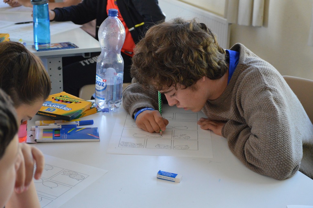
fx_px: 599
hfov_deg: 29.3
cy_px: 104
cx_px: 156
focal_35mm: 69
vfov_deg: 19.7
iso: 2500
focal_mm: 46
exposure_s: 1/125
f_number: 5.3
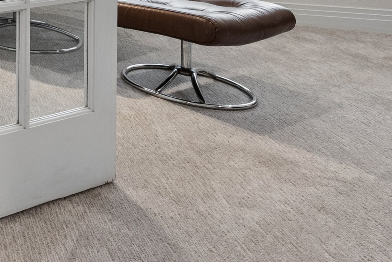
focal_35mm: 53
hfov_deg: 23.1
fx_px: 578
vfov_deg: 21.2
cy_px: -142
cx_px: -291
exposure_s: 1/50
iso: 1000
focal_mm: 15
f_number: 8
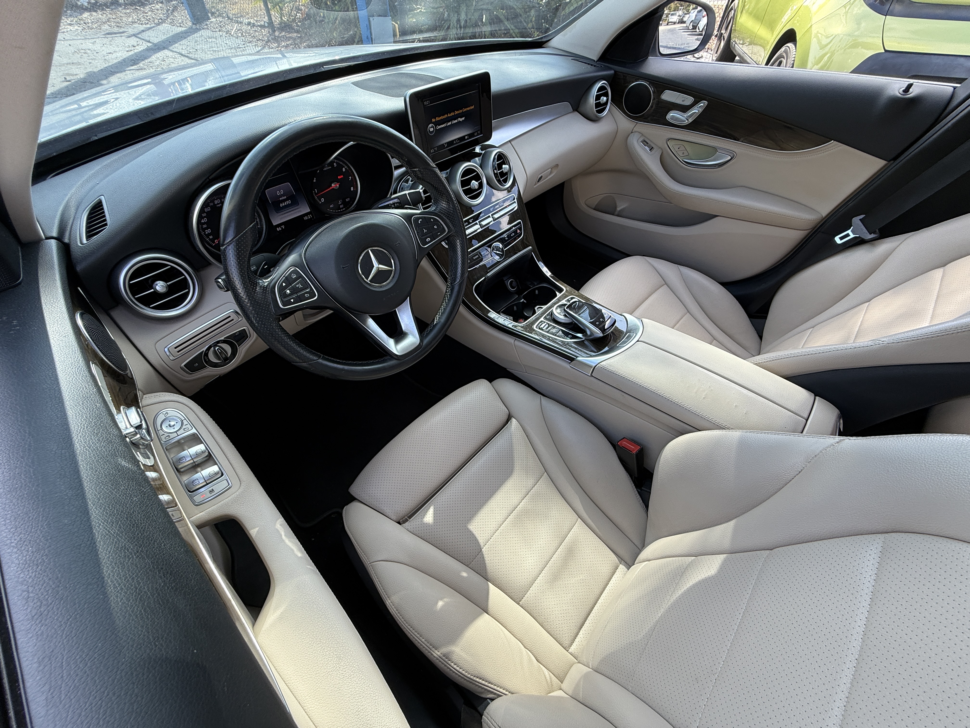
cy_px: 364
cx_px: 485
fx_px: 392
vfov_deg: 85.7
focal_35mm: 14
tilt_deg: -46.6
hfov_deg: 102.1
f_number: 2.2
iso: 50
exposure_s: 1/115
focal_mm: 2.22
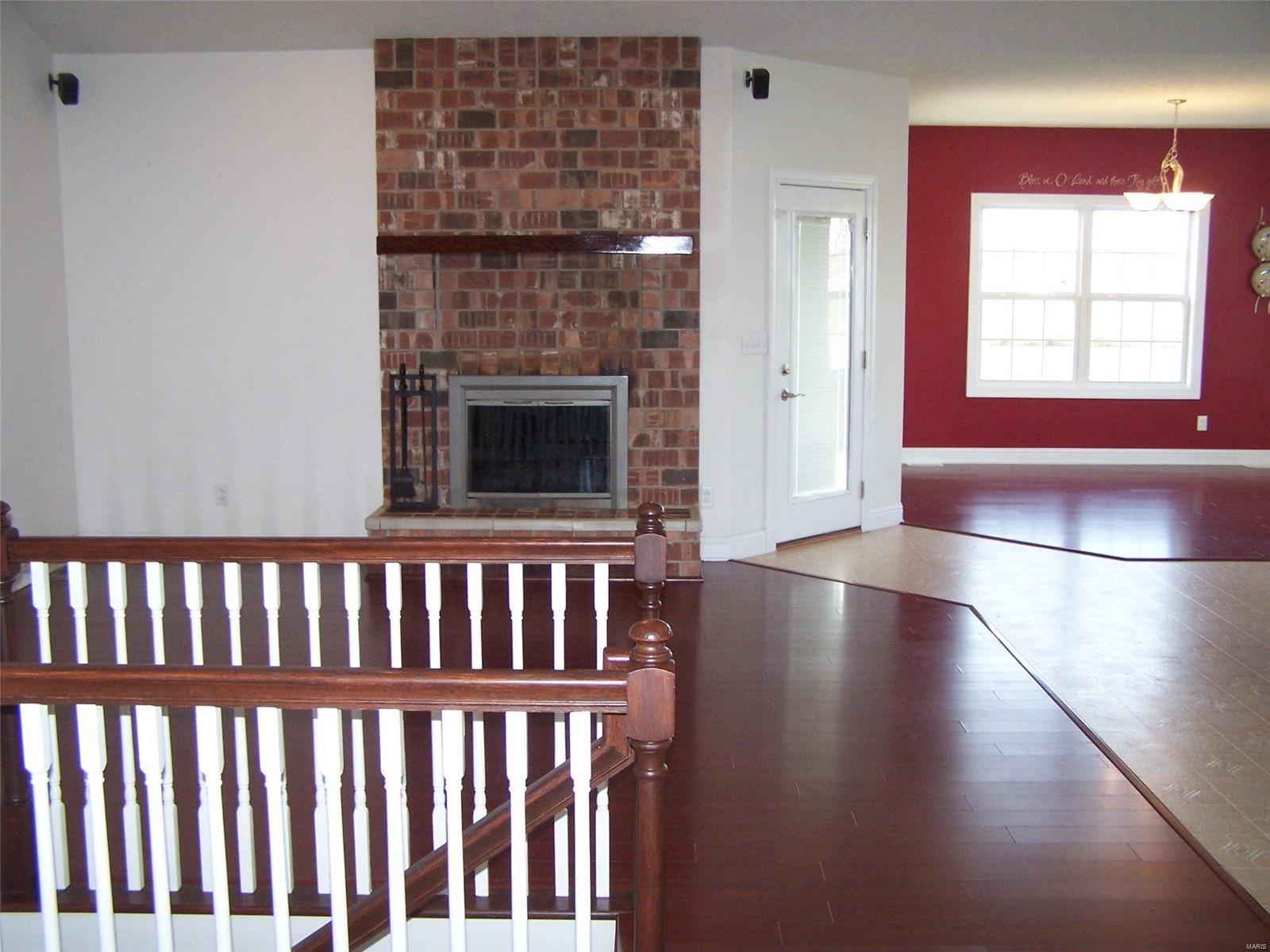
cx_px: 635
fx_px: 1394
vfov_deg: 37.7
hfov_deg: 49.0
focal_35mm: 38
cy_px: 476
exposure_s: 1/60
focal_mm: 6.3
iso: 140
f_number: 2.8
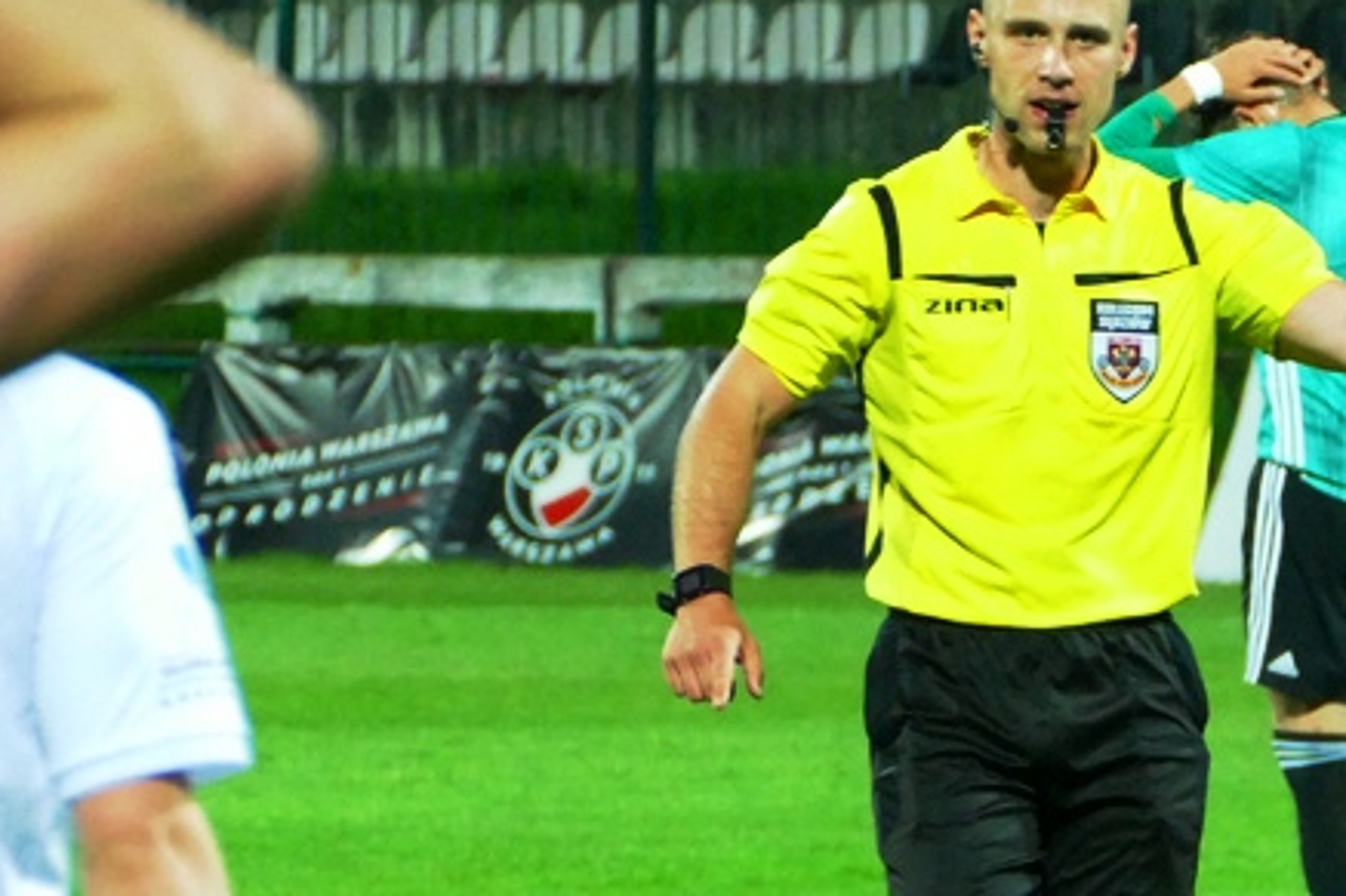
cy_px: 747
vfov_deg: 2.2
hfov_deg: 3.3
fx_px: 23620
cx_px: 1497
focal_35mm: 632
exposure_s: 1/500
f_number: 4
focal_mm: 87.58
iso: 2000
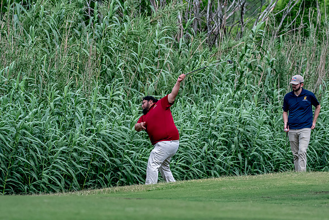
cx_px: 164
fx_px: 2742
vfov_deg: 4.6
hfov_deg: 6.9
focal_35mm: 300
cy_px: 110
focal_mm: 200
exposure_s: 1/2000
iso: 1250
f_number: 5.6
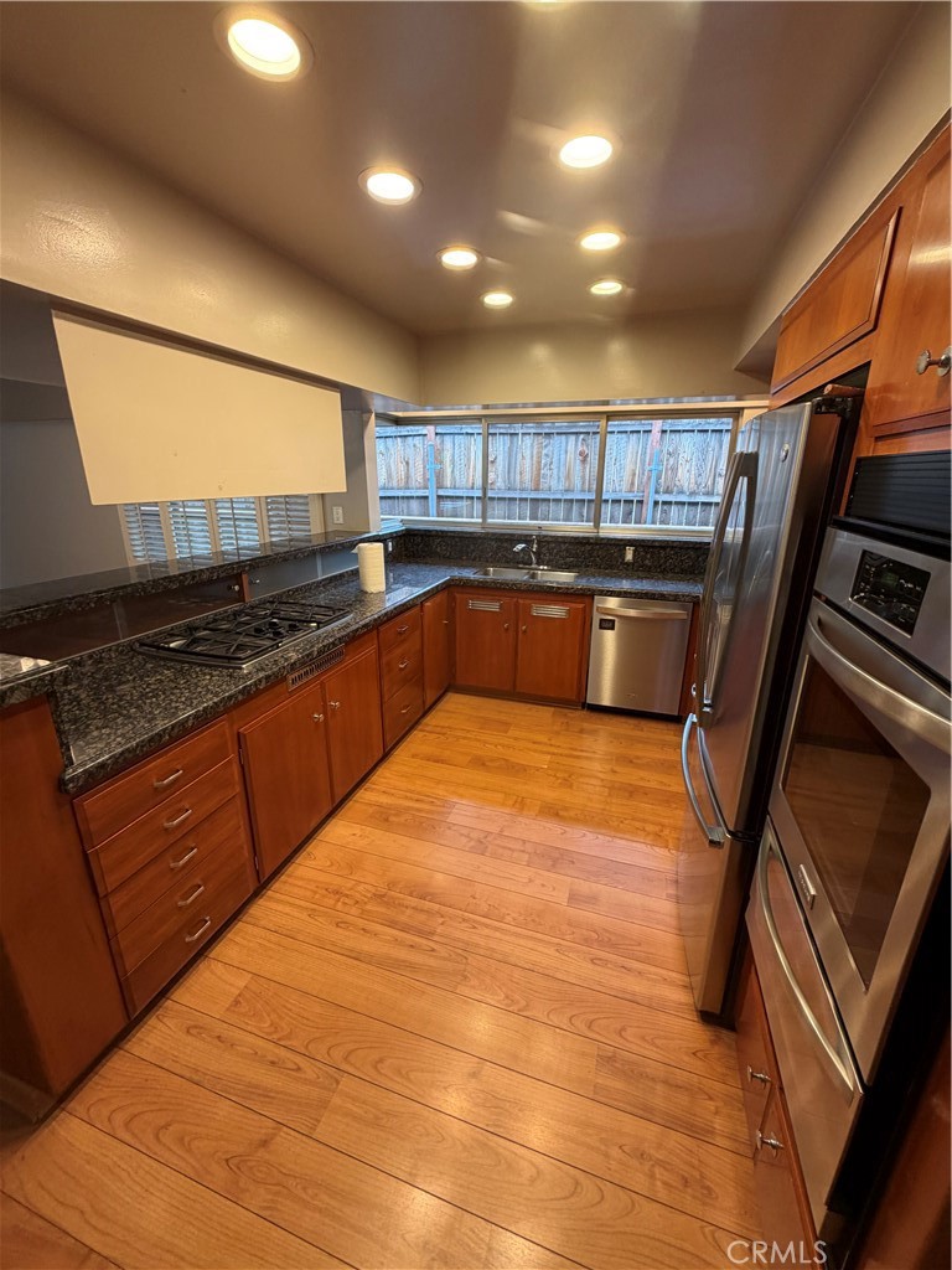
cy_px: 635
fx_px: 513
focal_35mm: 14
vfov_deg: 102.1
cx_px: 476
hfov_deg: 85.7
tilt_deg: -17.9
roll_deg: -0.6
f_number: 2.2
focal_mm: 2.22
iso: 200
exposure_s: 1/60
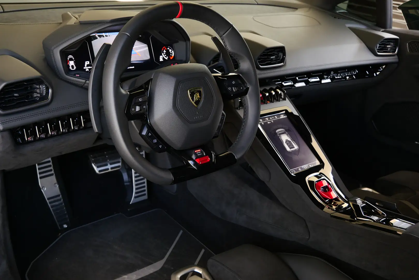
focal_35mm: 35
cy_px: 140
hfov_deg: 54.4
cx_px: 210
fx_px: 407
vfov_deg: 37.9
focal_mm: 17
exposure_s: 1/30
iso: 400
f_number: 3.8
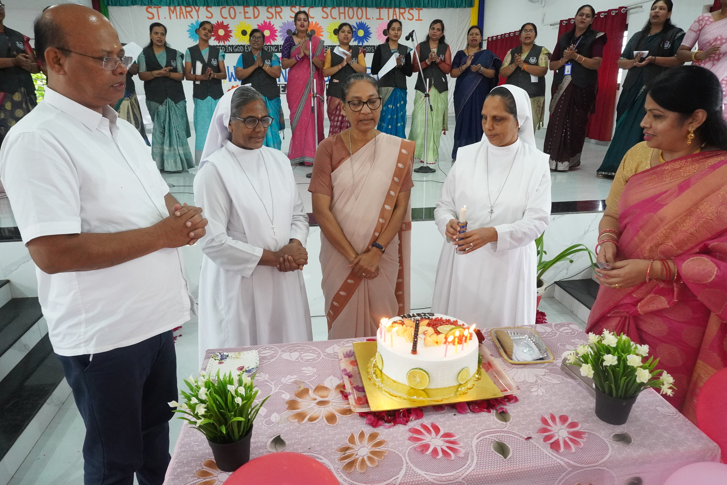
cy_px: 242
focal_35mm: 24
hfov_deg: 73.7
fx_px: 485
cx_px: 364
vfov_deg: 53.1
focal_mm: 16
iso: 4000
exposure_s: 1/160
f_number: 7.1
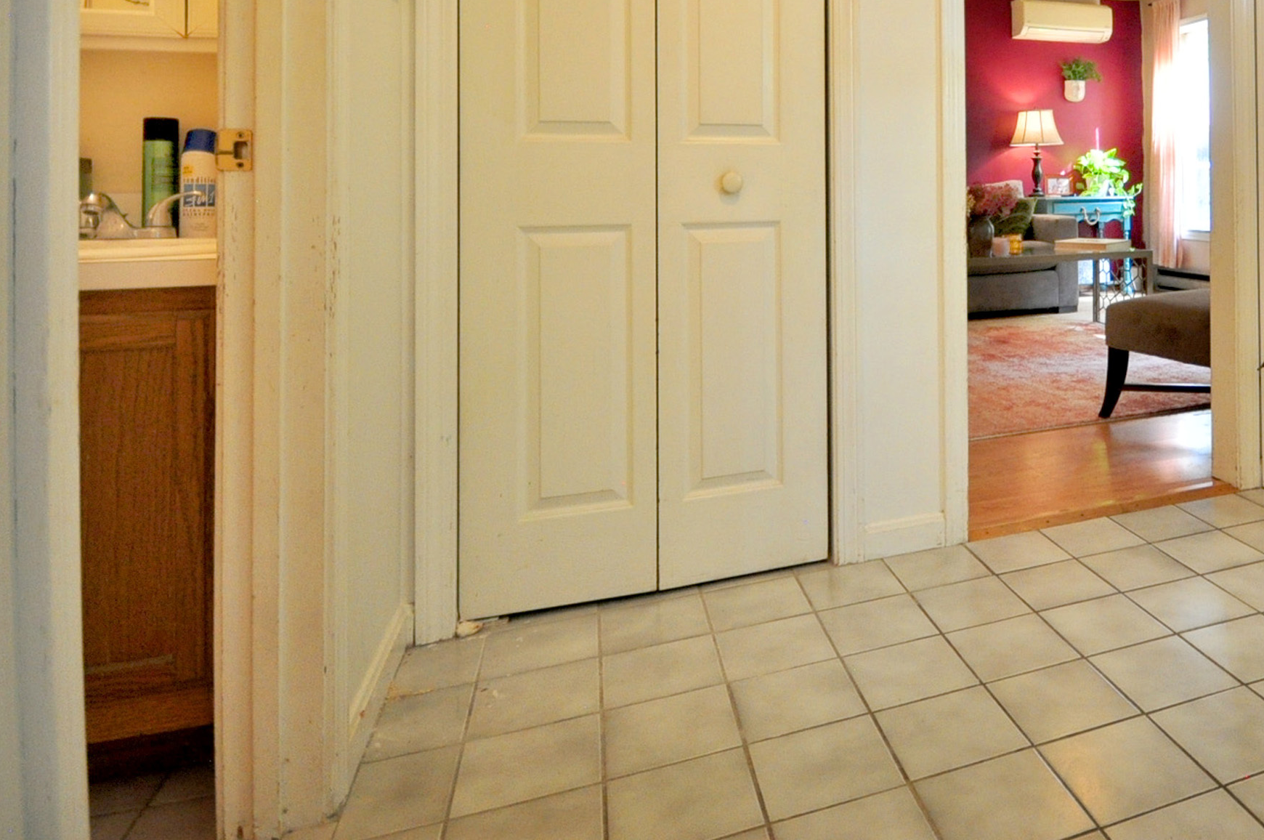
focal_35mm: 25
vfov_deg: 48.0
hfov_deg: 65.5
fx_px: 877
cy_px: 156
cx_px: 1000
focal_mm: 10
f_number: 4
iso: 800
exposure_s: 1/50
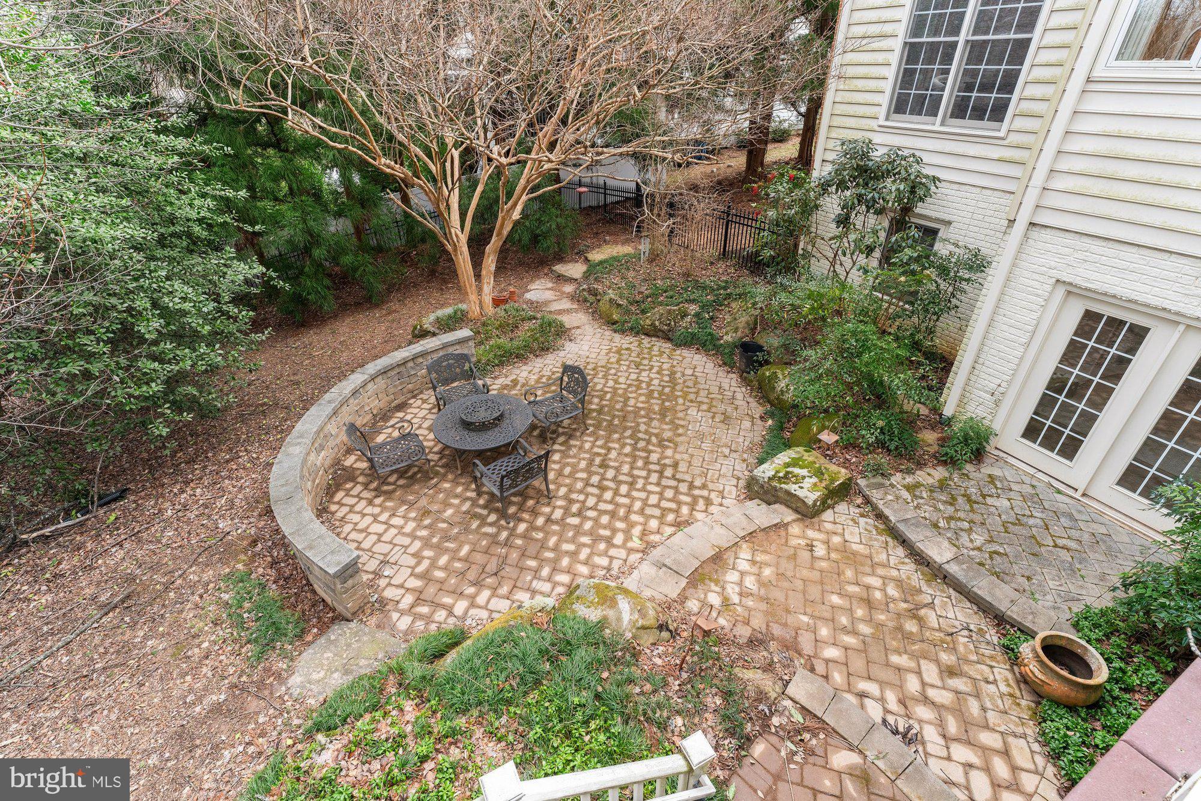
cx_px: 600
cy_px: 400
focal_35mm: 16
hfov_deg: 96.7
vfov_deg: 73.7
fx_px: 534
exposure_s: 1/125
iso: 640
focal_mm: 16
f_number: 8
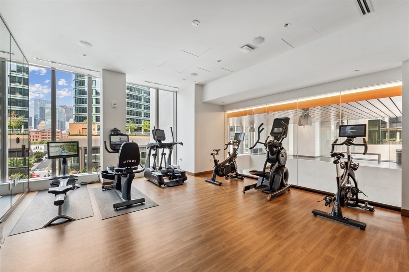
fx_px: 159
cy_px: 136
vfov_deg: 81.1
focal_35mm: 14
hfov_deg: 104.3
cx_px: 204
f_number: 8
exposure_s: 1/15
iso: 100
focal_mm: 14
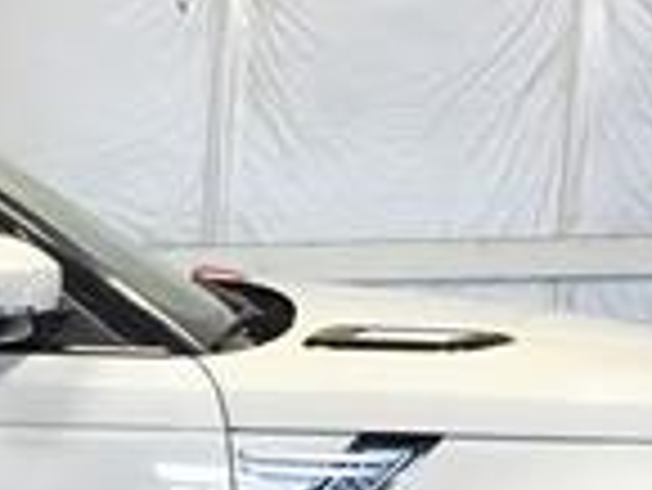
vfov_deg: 10.8
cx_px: -333
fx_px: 2583
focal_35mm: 137
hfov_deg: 13.5
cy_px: 463
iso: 40
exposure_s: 1/30
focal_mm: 3.3
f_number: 2.4
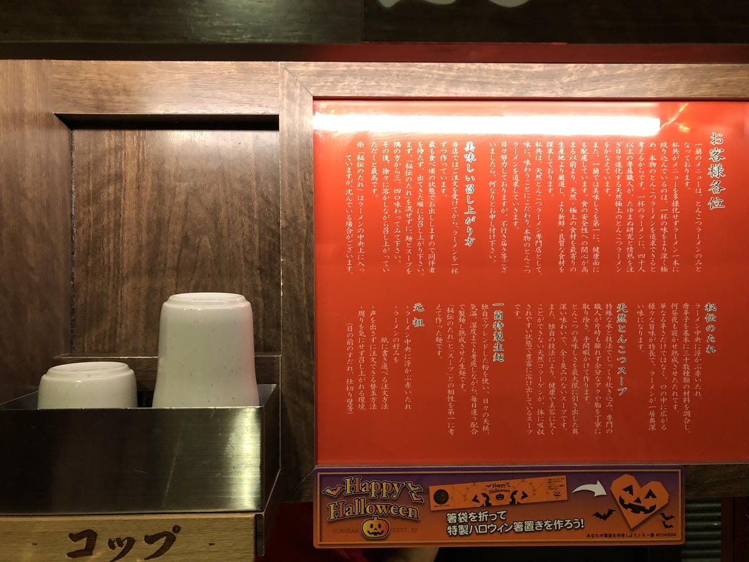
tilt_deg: -1.3
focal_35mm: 29
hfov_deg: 61.7
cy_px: 281
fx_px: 627
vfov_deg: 48.2
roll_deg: -0.2
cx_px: 374
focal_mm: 3.99
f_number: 1.8
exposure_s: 1/15
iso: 50
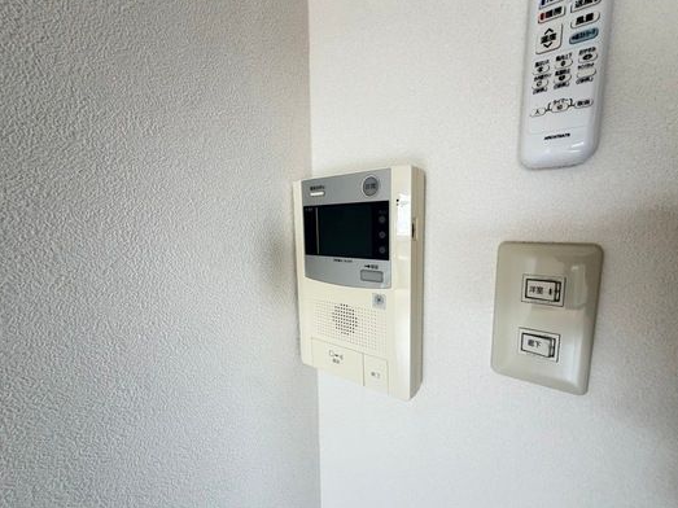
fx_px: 294
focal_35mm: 15
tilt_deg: -7.4
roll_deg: -2.1
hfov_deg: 98.1
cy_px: 264
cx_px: 355
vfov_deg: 81.7
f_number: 2.2
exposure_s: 1/121
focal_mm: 2.22
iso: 160
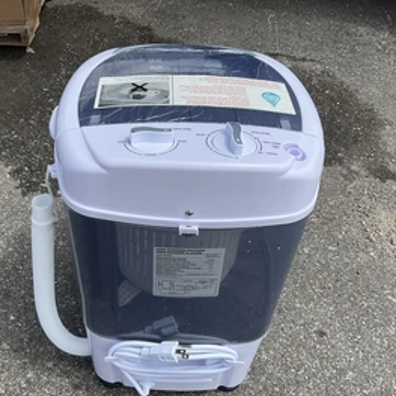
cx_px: 148
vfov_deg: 42.8
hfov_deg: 42.5
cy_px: 220
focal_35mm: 39
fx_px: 505
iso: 25
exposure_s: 1/2141
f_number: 1.8
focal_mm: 3
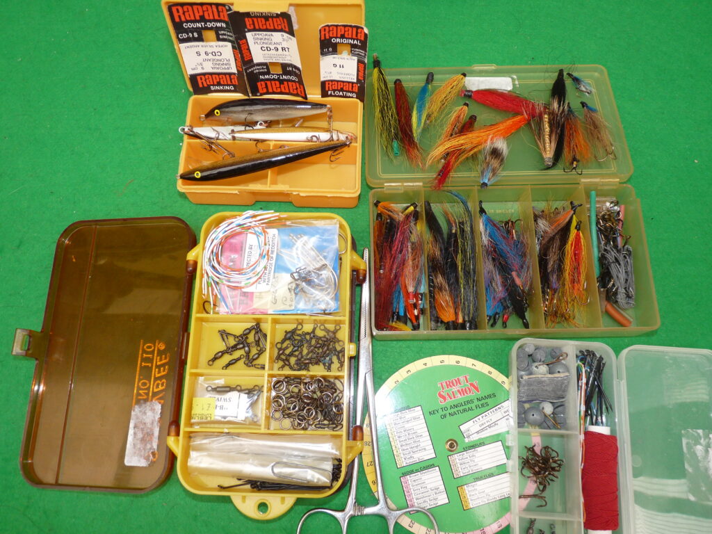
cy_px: 267
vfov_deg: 51.4
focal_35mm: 27
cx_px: 356
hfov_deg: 65.3
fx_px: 555
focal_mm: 4.8
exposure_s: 1/80
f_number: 2.8
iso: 100
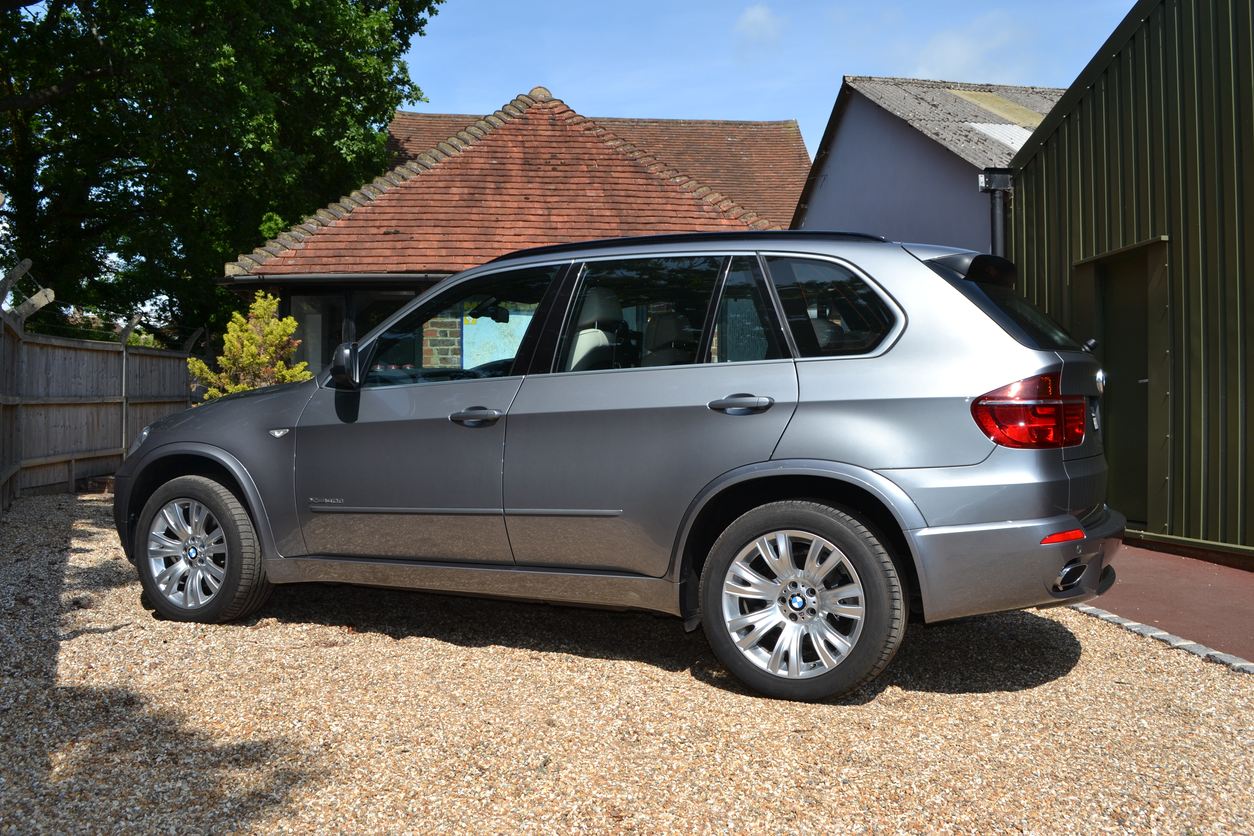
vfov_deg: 40.0
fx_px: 1149
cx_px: 627
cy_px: 418
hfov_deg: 57.2
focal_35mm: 33
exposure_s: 1/200
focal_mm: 22
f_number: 9
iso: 100
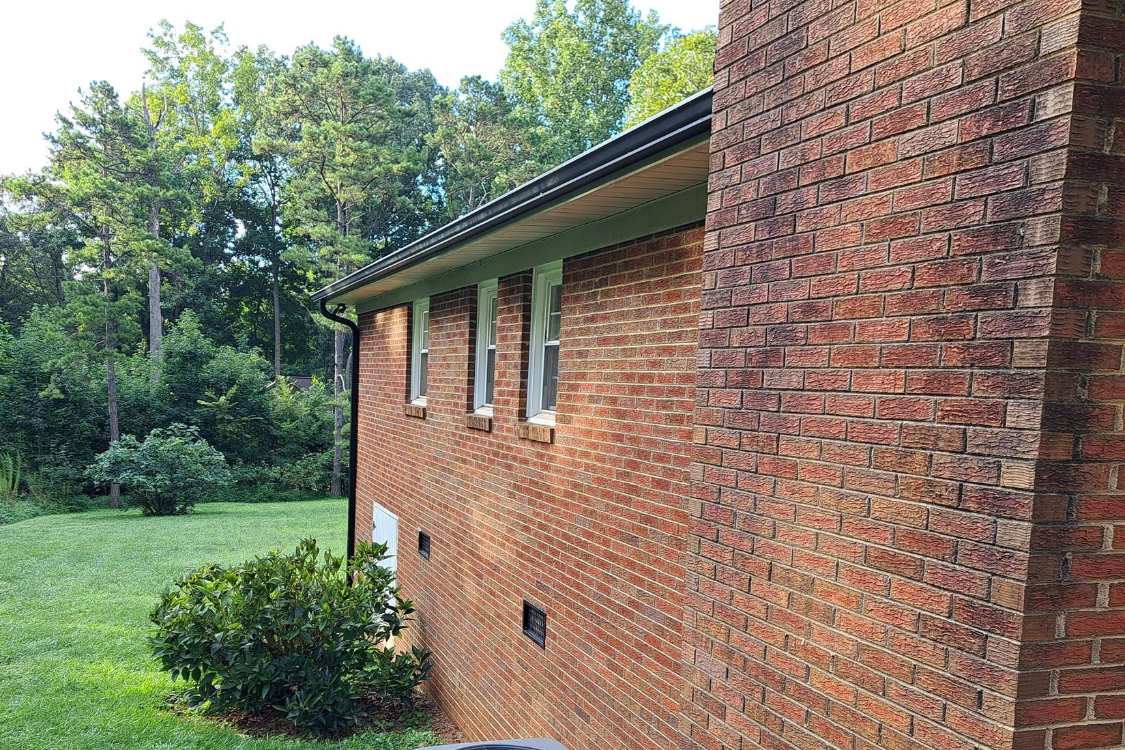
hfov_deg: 59.9
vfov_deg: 42.0
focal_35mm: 31
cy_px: 473
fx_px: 969
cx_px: 465
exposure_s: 1/120
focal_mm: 5.23
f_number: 1.8
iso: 50
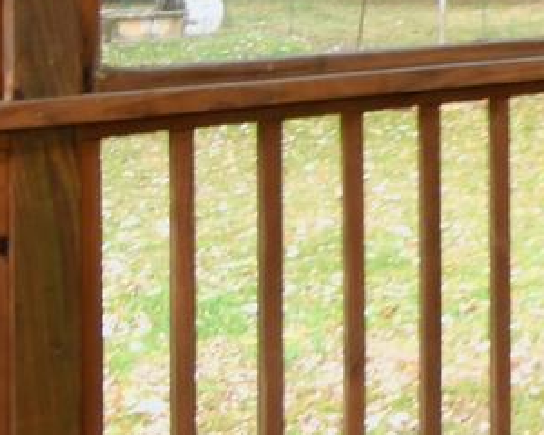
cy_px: -175
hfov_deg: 15.0
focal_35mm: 96
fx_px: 1546
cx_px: 1184
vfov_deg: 15.1
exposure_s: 1/160
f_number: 5
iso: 400
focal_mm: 10
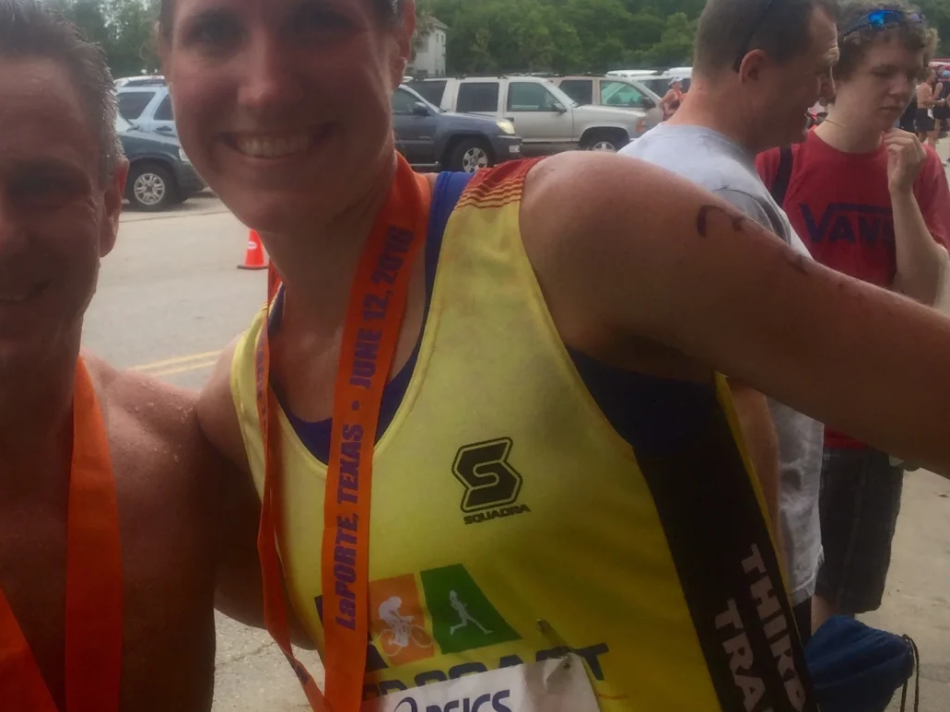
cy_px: 259
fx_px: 1482
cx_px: 244
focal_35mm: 54
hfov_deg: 34.8
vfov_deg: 26.9
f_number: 2.2
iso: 32
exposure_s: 1/557
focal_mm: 4.15
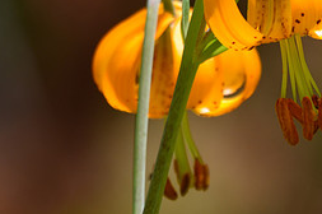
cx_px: 263
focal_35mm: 1031
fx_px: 9210
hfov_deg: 2.0
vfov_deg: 1.3
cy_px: 47
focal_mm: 300
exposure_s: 1/250
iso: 200
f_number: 10
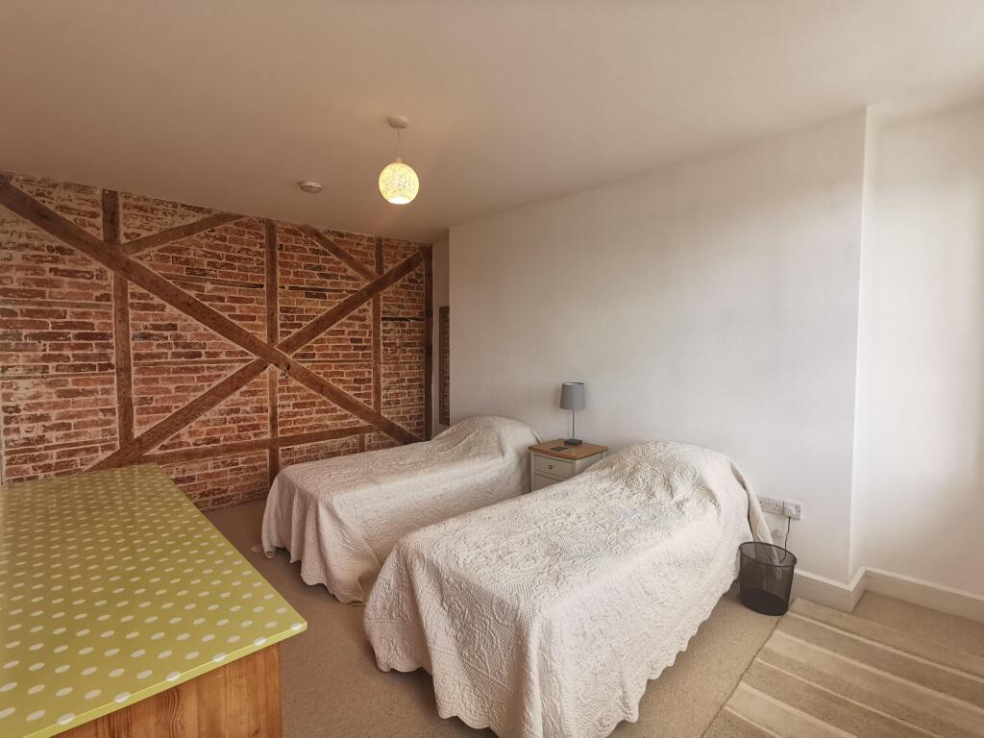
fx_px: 483
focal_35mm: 17
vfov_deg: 74.7
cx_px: 492
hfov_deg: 91.0
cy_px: 369
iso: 160
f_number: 2.2
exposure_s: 1/50
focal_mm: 2.26
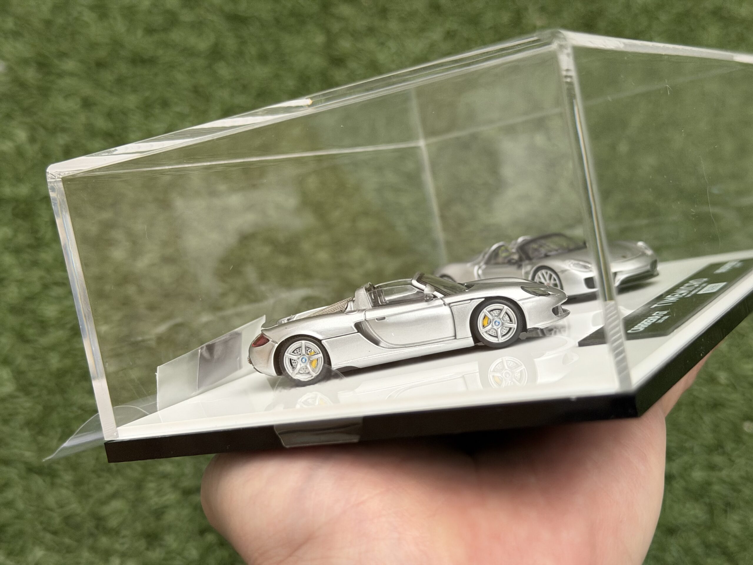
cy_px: 282
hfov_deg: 39.7
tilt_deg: -56.1
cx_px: 376
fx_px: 1044
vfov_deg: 30.3
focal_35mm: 48
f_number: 1.78
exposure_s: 1/57
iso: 250
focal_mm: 6.76
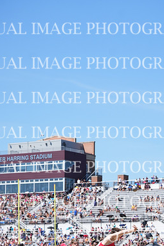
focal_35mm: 138
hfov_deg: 9.9
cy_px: 184
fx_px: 942
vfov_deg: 14.8
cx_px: 82
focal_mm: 91
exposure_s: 1/2500
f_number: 4
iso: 320
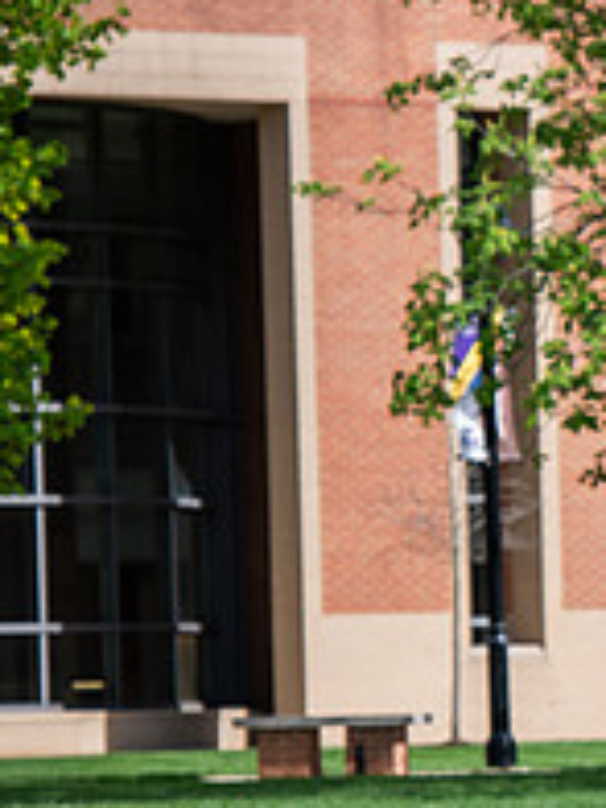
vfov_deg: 4.8
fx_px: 9617
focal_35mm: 412
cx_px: 1031
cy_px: 542
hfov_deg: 3.6
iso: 100
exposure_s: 1/500
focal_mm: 145
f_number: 4
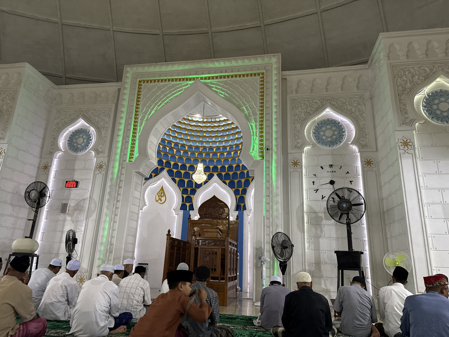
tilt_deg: +17.4
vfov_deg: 56.8
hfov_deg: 71.6
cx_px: 224
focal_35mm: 24
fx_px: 311
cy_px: 168
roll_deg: -2.4
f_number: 1.78
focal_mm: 6.76
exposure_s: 1/50
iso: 400
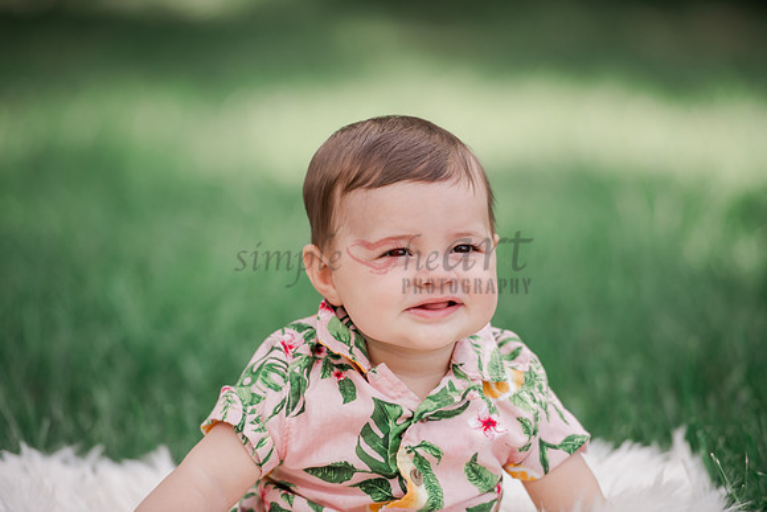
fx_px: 4262
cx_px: 384
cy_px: 256
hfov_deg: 10.3
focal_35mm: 200
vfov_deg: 6.9
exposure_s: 1/640
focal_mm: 200
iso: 320
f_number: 3.5
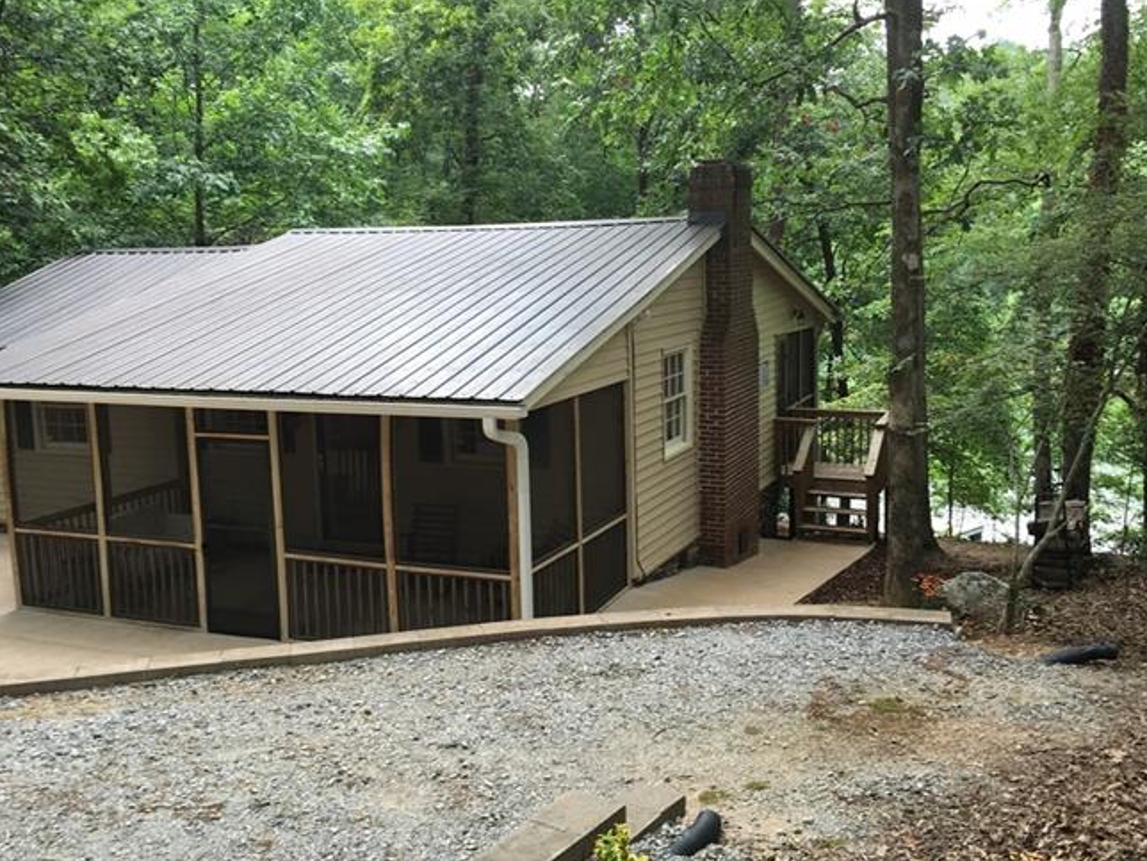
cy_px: 440
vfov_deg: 39.7
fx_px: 1193
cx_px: 554
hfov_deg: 51.3
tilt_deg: -8.2
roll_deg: +1.2
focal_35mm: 36
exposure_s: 1/60
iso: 32
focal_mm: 4.15
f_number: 2.2
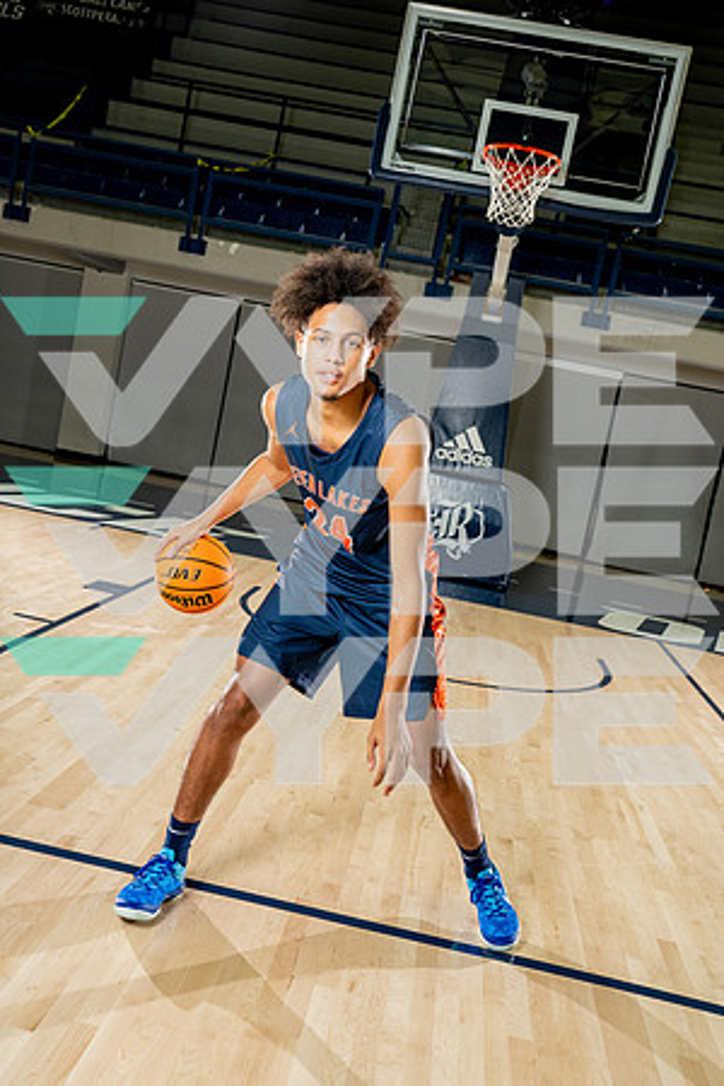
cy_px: 543
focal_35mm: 35
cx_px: 362
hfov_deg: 37.9
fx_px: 1056
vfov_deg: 54.4
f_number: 7.1
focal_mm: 35
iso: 640
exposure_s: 1/250
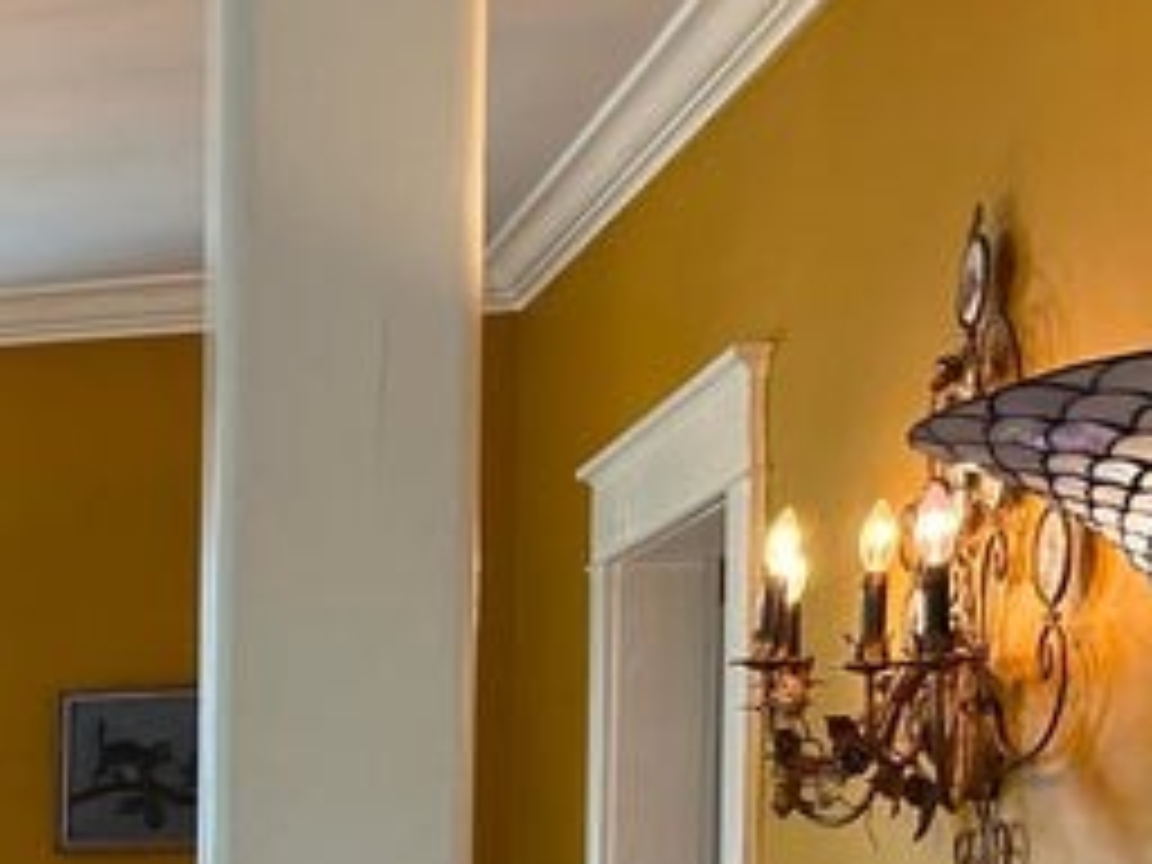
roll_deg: +1.2
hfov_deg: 20.2
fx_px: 2662
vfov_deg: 17.2
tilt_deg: -4.8
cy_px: 1148
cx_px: -673
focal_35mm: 80
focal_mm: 6.86
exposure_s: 1/60
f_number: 1.78
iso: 125
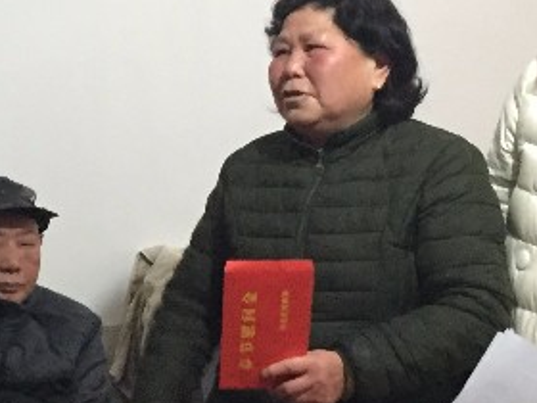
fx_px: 1644
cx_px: -104
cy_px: 276
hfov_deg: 17.7
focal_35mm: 106
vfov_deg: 13.9
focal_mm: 4.15
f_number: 2.2
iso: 320
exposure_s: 1/17
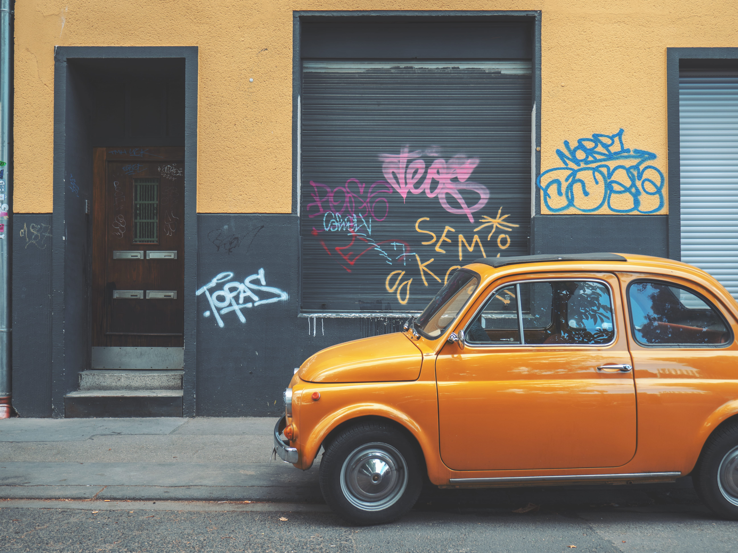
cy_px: 276
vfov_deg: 37.7
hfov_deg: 49.0
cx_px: 369
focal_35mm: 38
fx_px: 810
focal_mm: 19
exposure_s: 1/100
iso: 100
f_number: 4.1
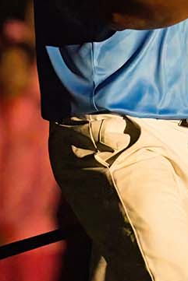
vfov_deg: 2.6
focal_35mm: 797
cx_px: 149
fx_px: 6237
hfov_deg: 1.7
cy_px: 68
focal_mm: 200
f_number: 2.8
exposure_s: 1/200
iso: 25600
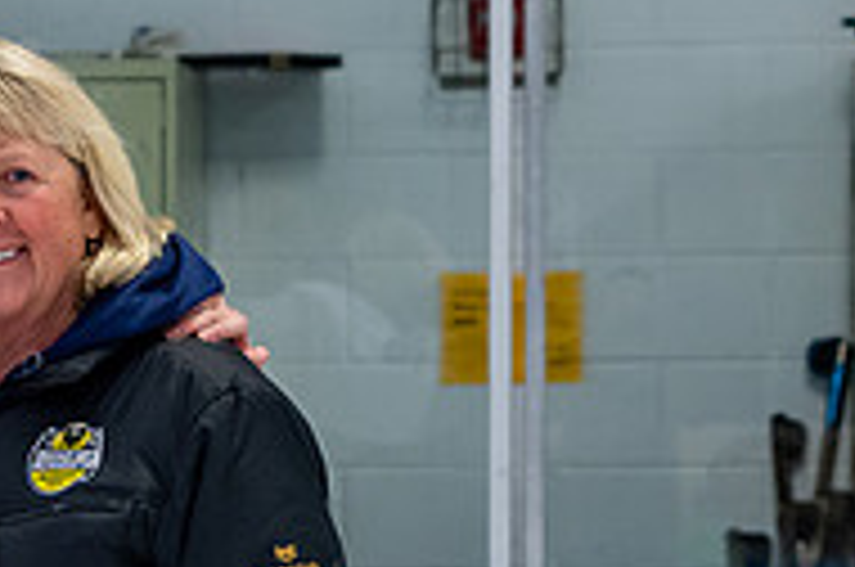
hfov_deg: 8.3
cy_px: 580
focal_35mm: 244
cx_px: -245
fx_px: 5785
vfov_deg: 5.6
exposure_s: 1/250
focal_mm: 45
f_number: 4
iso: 400
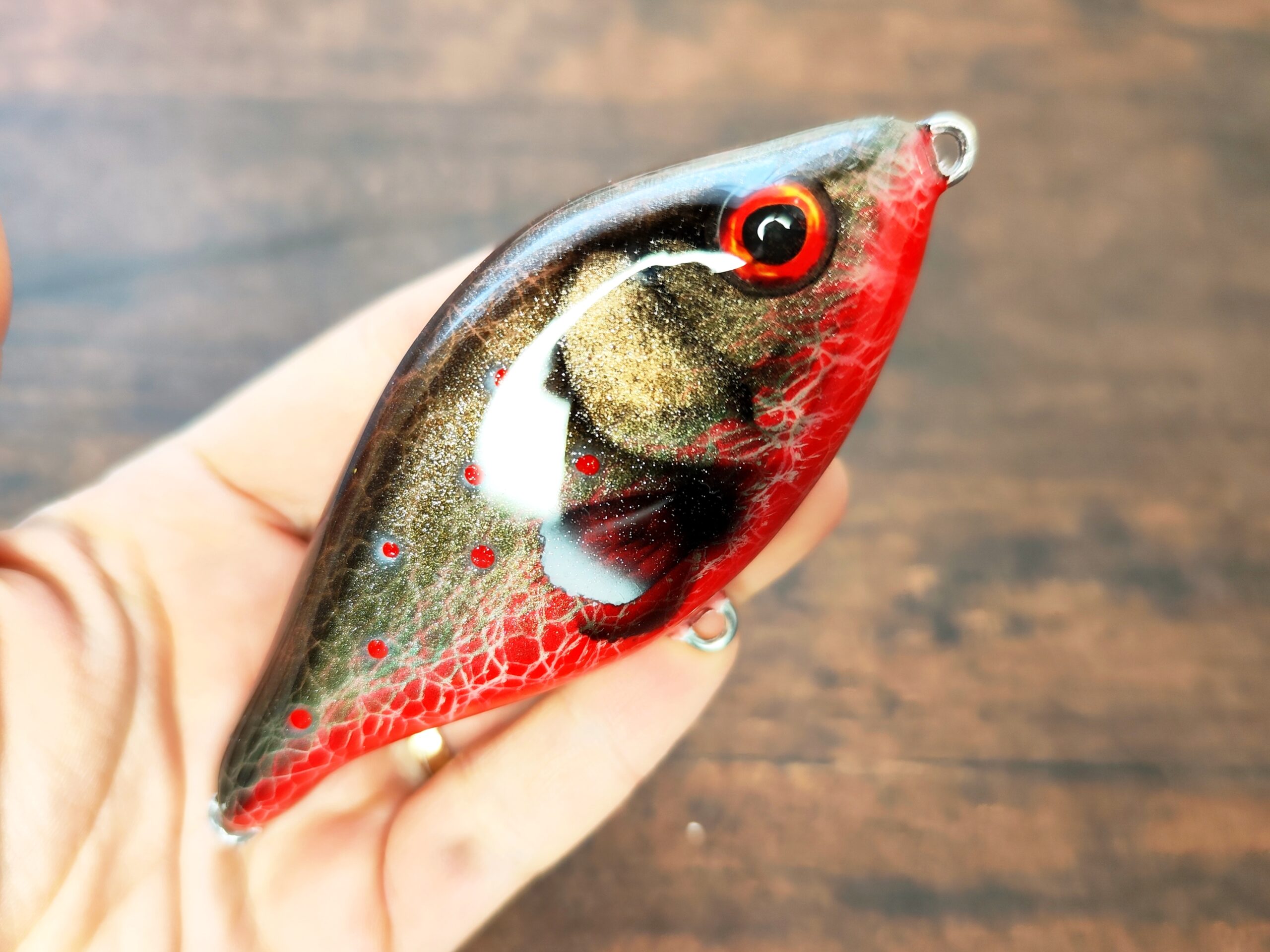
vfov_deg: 58.9
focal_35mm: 23
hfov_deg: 73.9
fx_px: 844
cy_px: 476
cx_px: 635
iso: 442
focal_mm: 7.01
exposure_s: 1/100
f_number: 1.69
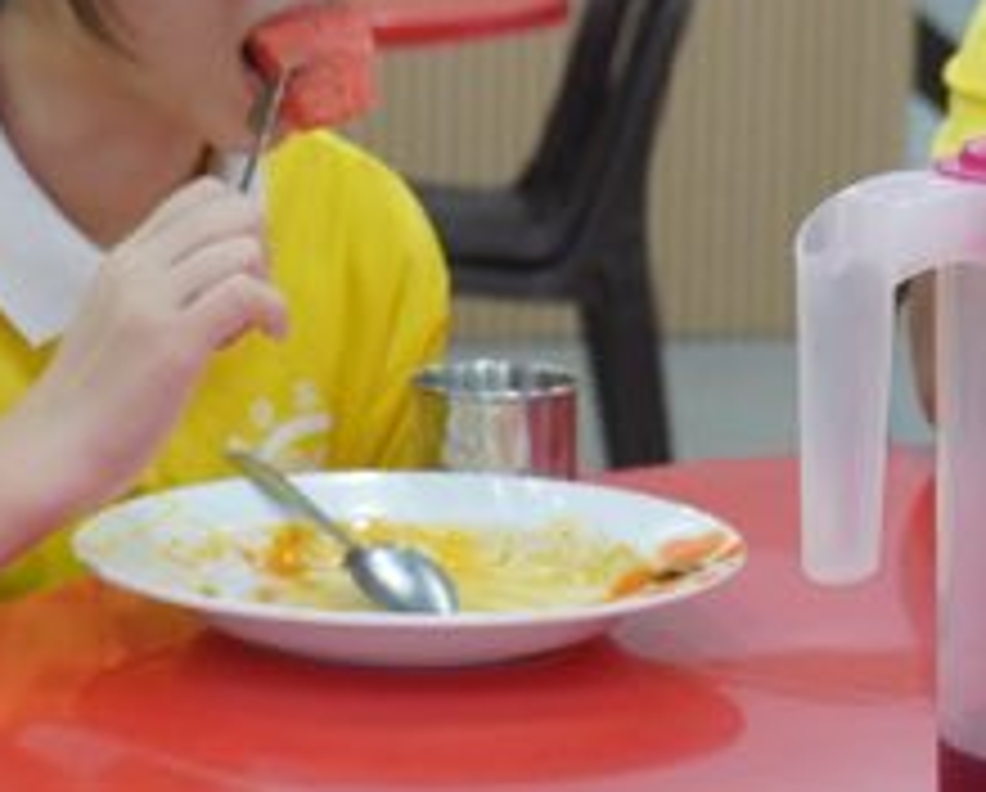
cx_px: 315
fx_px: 3420
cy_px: 243
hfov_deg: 16.4
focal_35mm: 117
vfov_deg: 13.2
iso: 3200
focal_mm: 38
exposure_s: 1/160
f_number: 5.6
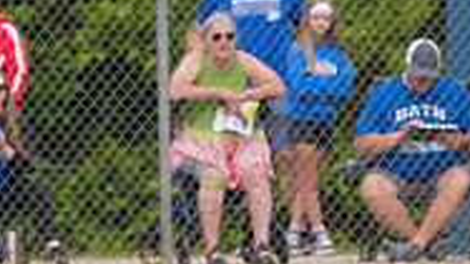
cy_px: 234
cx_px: -80
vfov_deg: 1.4
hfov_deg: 2.5
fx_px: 10626
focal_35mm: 853
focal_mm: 175
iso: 320
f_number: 5.6
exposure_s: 1/1600
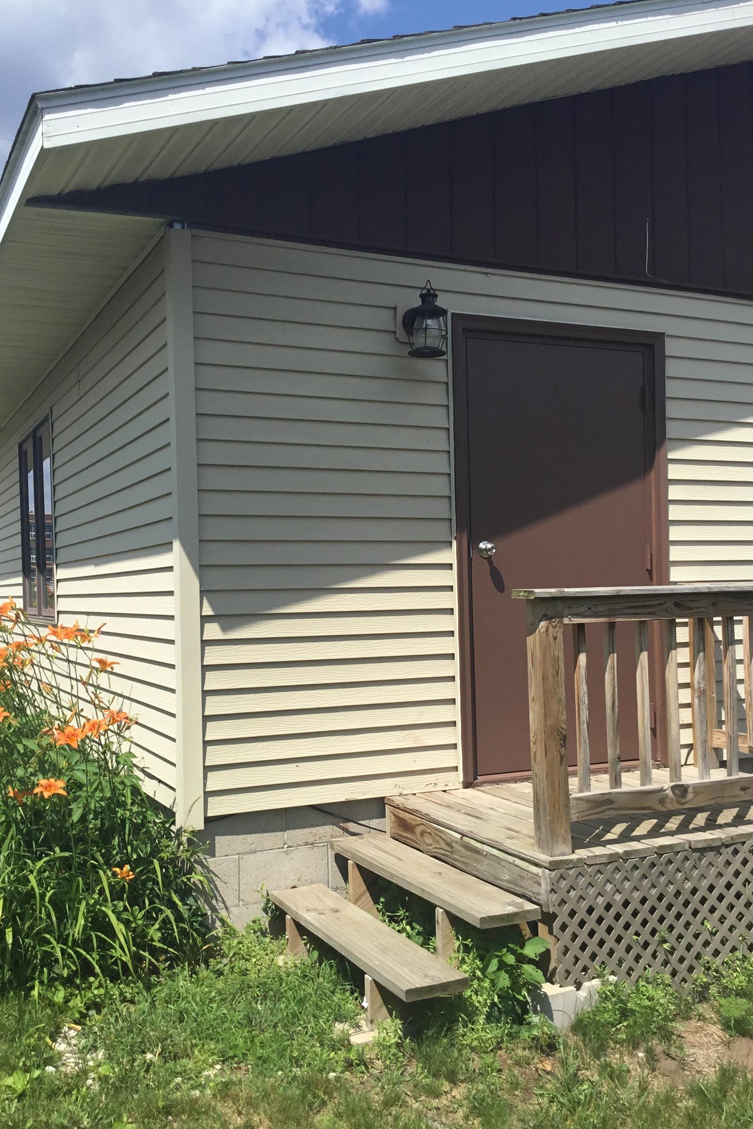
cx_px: 345
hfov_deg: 39.9
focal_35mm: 33
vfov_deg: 57.2
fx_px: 1035
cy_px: 576
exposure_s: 1/1567
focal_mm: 3.3
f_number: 2.4
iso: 25
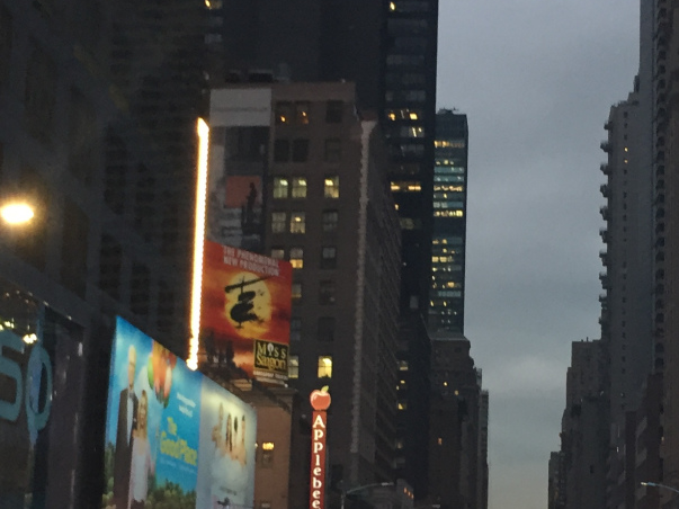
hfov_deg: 25.1
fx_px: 1510
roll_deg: -1.0
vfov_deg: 19.0
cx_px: 495
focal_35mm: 77
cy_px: 361
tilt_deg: +7.7
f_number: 2.2
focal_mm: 4.15
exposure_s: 1/30
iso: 50
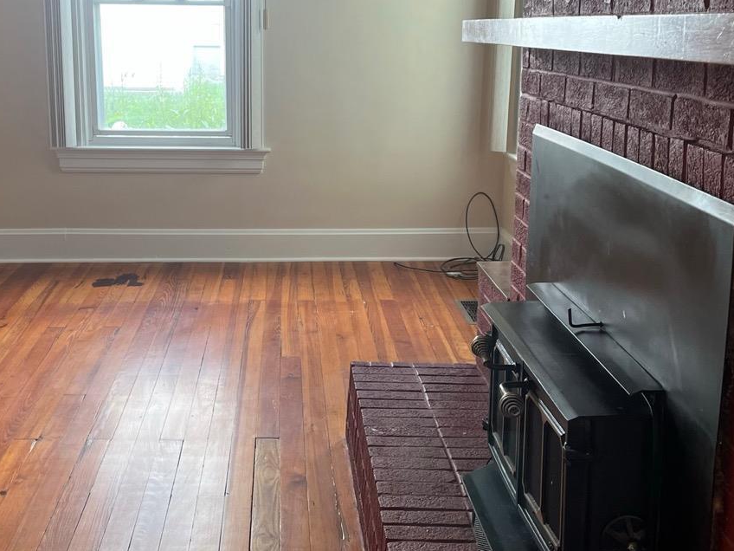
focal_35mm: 46
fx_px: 975
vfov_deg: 31.4
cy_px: 208
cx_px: 320
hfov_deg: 41.2
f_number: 1.6
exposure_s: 1/121
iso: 125
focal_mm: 5.1
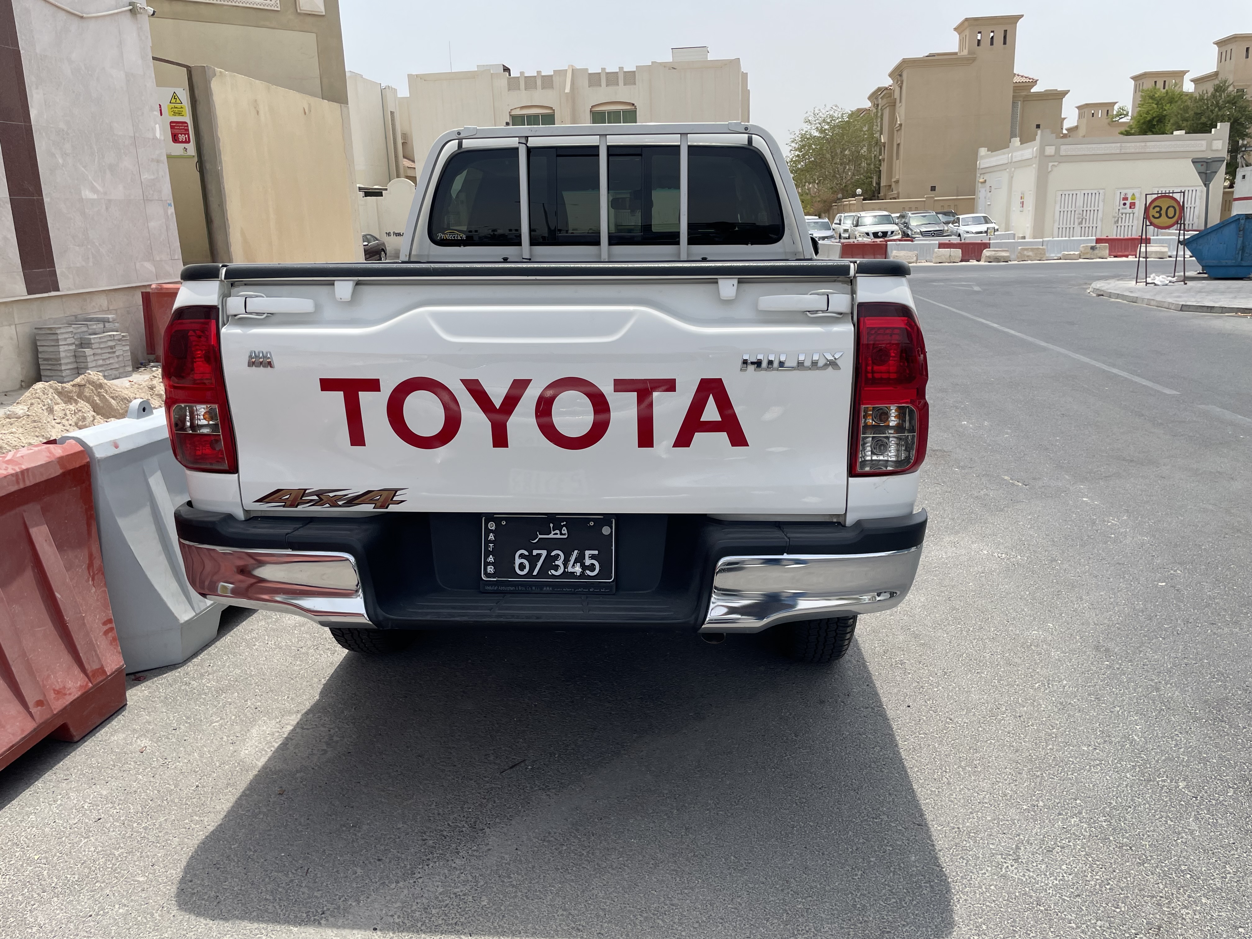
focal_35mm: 26
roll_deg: +1.2
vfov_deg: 53.1
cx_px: 626
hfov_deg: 67.3
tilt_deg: -15.3
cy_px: 470
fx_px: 940
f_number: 1.6
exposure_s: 1/3300
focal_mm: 4.2
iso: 32
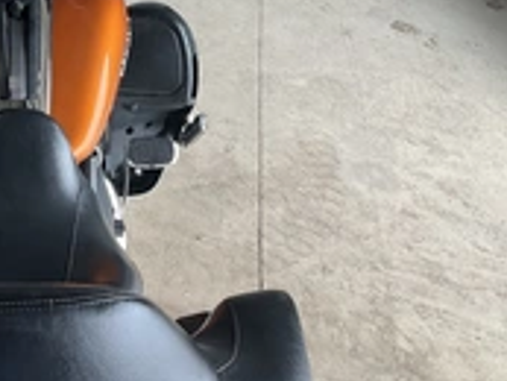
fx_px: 982
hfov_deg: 28.0
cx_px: 64
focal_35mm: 67
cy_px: 147
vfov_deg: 21.9
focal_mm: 3
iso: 40
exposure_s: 1/122
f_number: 1.8
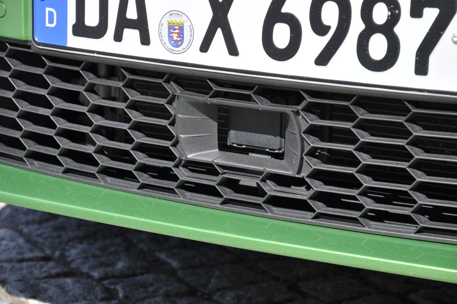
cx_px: 228
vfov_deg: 8.7
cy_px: 152
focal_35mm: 158
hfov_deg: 13.1
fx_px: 1997
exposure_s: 1/250
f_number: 8
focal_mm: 105
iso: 200
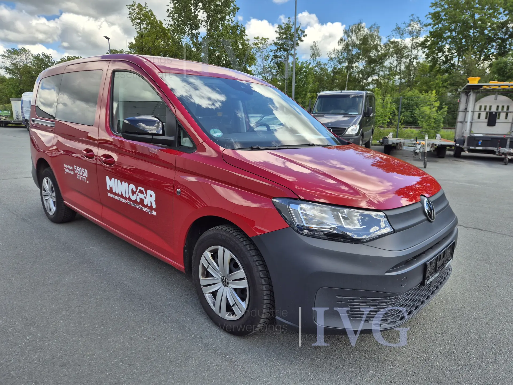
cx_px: 256
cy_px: 192
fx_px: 341
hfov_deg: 73.9
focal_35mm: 23
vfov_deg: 58.9
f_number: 1.8
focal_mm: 5.4
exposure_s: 1/996
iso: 25
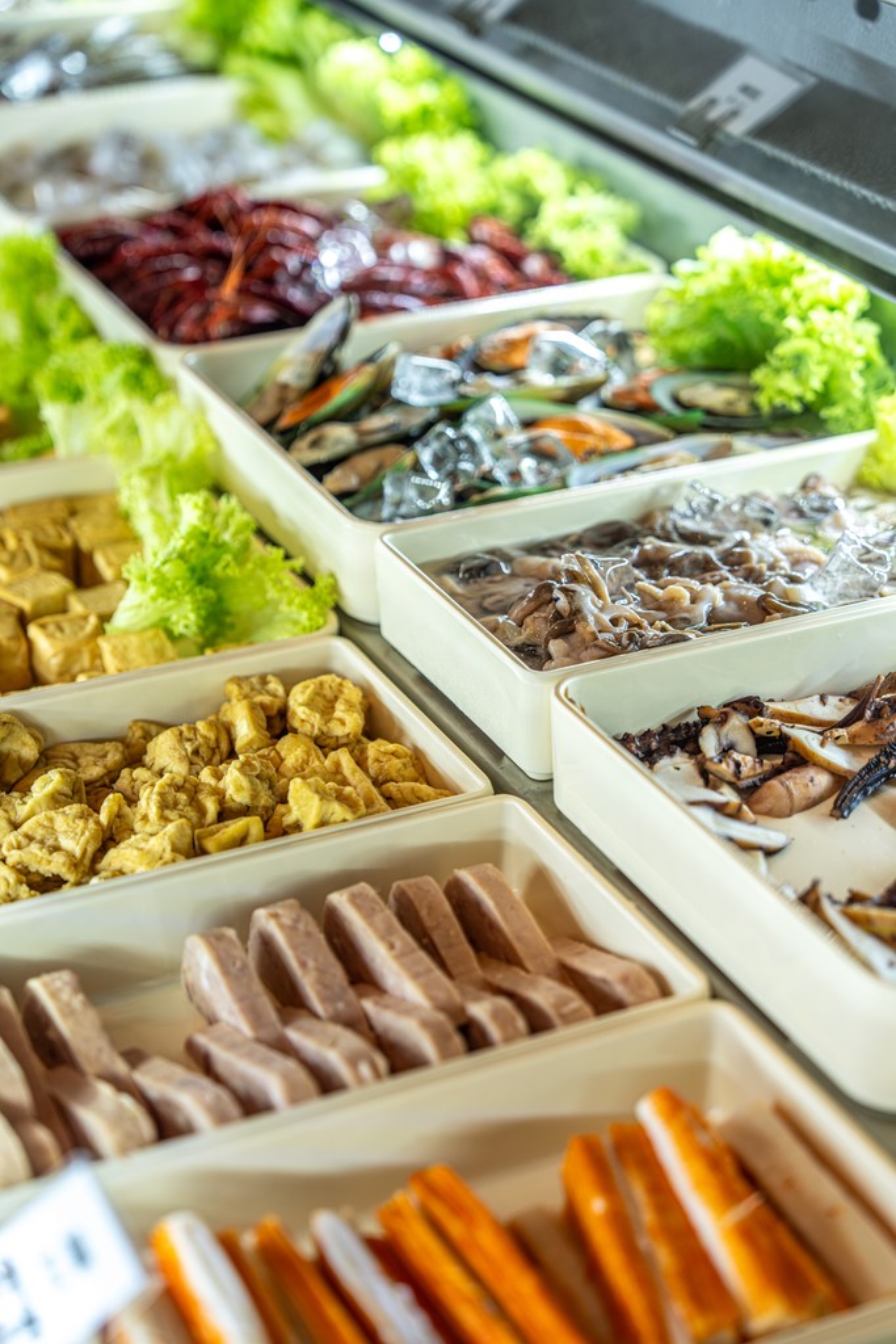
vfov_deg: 28.8
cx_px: 448
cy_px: 672
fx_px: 2612
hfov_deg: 19.5
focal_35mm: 70
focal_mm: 70
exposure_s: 1/80
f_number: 2.8
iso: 100
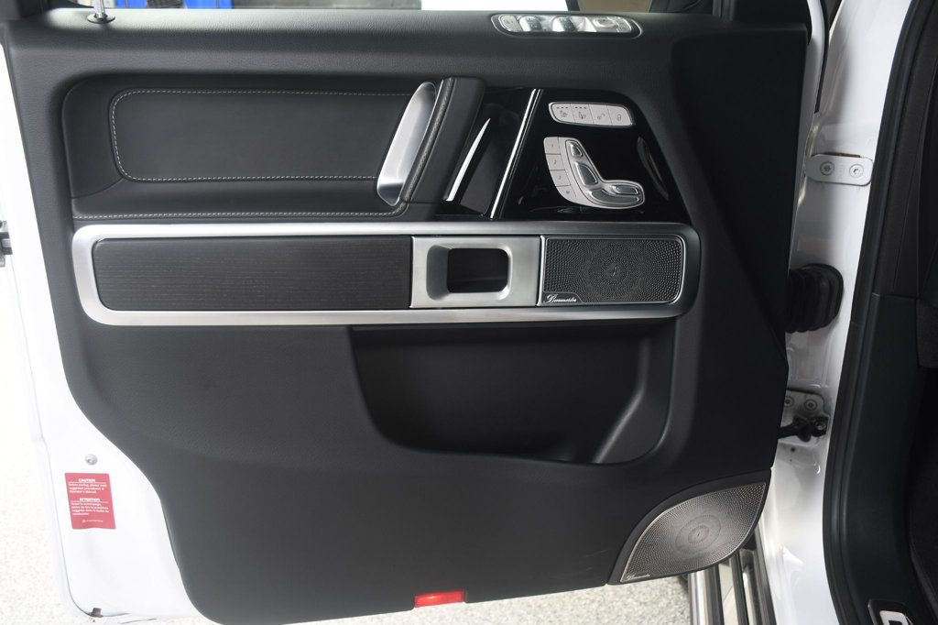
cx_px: 469
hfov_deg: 55.8
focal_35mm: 34
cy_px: 312
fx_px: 886
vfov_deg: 38.9
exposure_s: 1/160
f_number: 4.5
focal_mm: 23
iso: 100
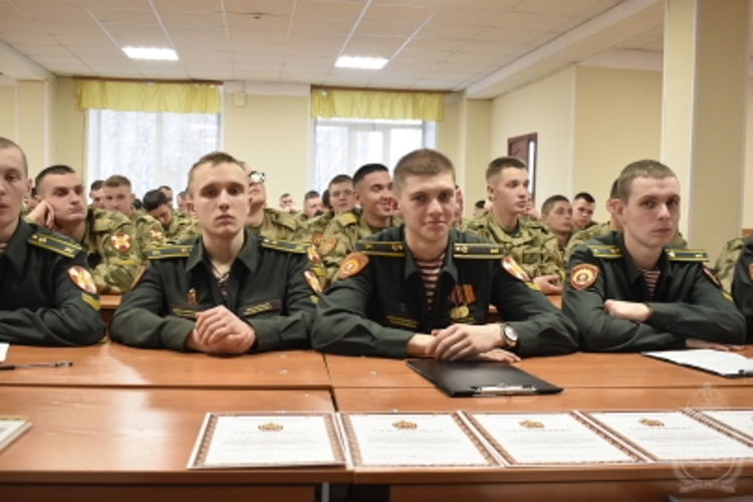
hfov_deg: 53.1
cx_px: 376
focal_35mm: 36
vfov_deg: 36.9
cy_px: 251
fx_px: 753
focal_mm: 24
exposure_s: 1/60
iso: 2000
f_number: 5
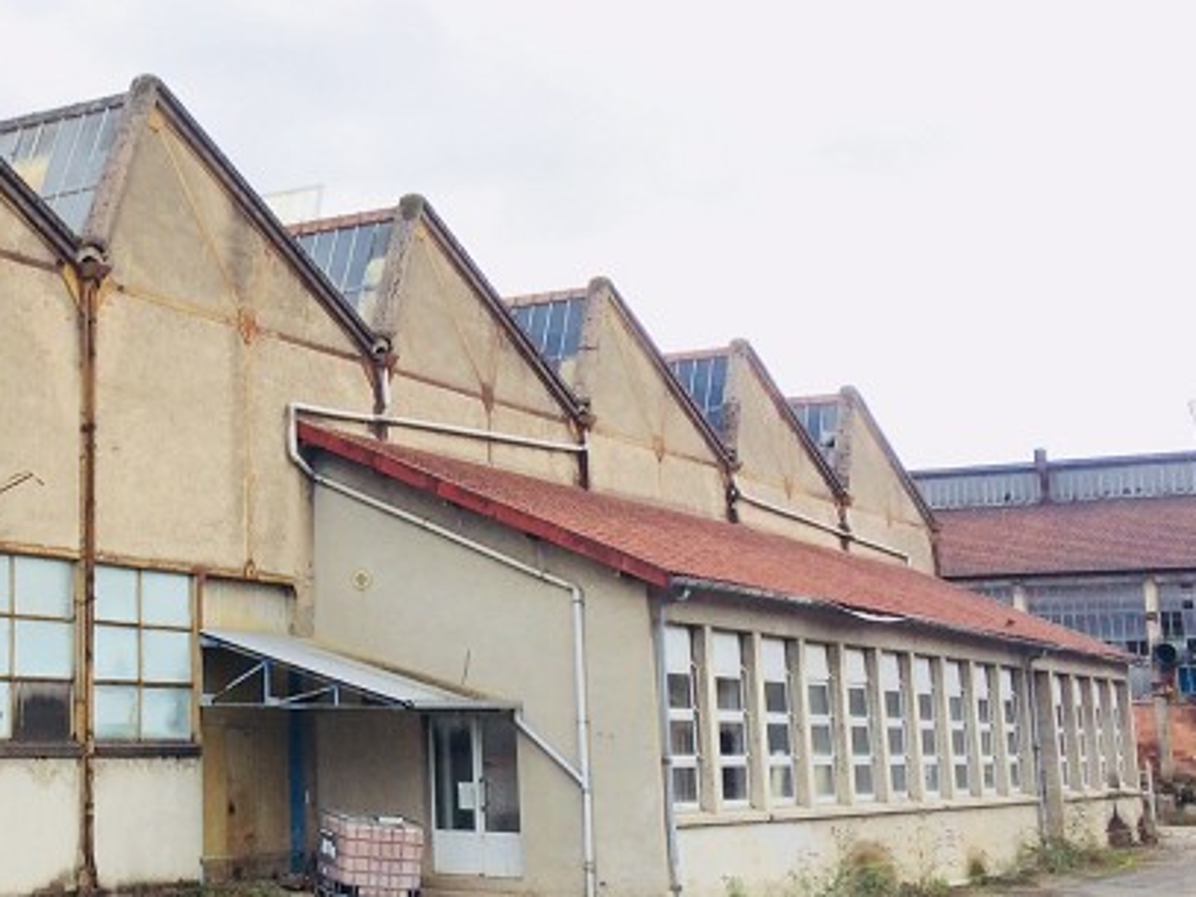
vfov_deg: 25.5
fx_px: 1969
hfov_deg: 32.0
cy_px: 321
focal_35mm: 57
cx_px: 103
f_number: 2.2
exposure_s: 1/604
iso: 32
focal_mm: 4.15
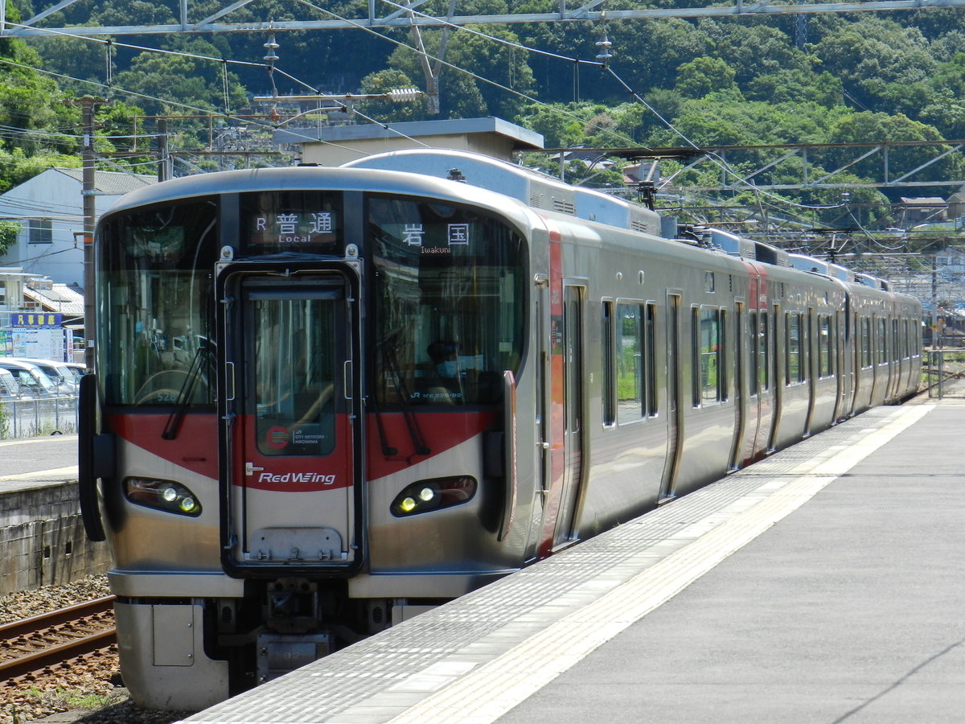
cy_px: 362
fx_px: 3624
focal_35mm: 130
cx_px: 482
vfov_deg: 11.4
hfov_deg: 15.2
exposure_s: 1/500
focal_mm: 23.1
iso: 160
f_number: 5
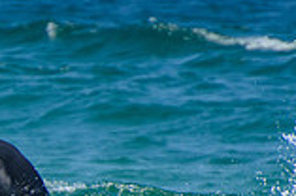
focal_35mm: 2224
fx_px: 18249
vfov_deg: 0.6
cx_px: -151
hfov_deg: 0.9
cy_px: 276
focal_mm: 400
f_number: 5.6
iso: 360
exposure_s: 1/2000
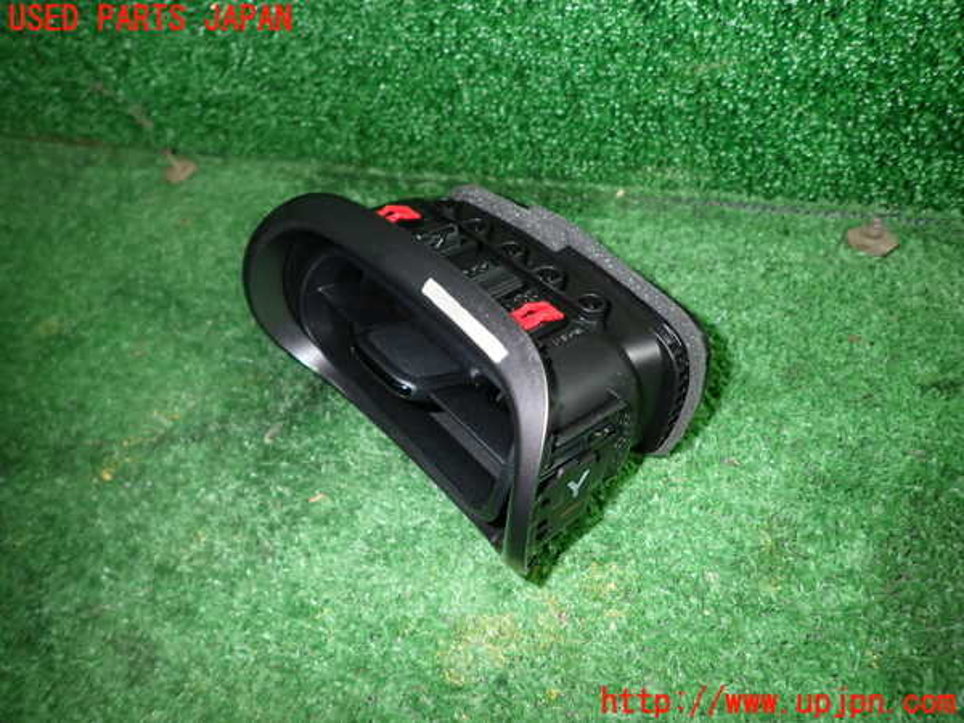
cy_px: 362
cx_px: 482
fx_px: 696
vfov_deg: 54.9
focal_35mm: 25
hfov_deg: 69.4
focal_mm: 4.5
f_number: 5.6
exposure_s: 1/30
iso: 320
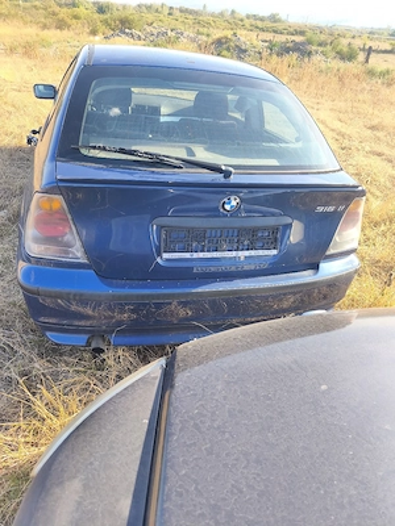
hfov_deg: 58.9
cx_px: 198
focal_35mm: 23
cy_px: 263
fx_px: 350
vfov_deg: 73.9
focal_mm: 6.18
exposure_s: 1/167
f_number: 1.65
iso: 50
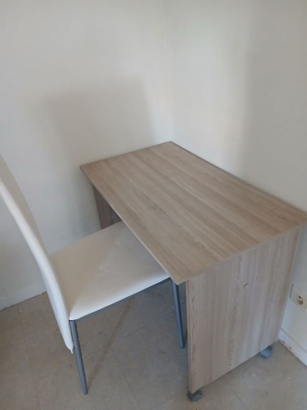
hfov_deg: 53.1
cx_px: 154
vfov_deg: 67.3
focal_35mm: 26
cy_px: 205
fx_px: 307
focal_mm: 3.98
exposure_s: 1/25
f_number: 1.8
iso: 500
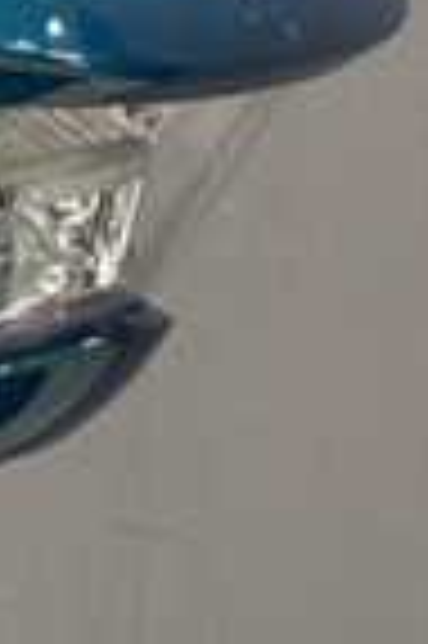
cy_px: 581
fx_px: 6667
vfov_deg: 5.5
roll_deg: -1.5
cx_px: -1435
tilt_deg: -10.8
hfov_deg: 3.5
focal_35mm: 373
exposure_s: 1/40
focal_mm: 6.76
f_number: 1.78
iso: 250
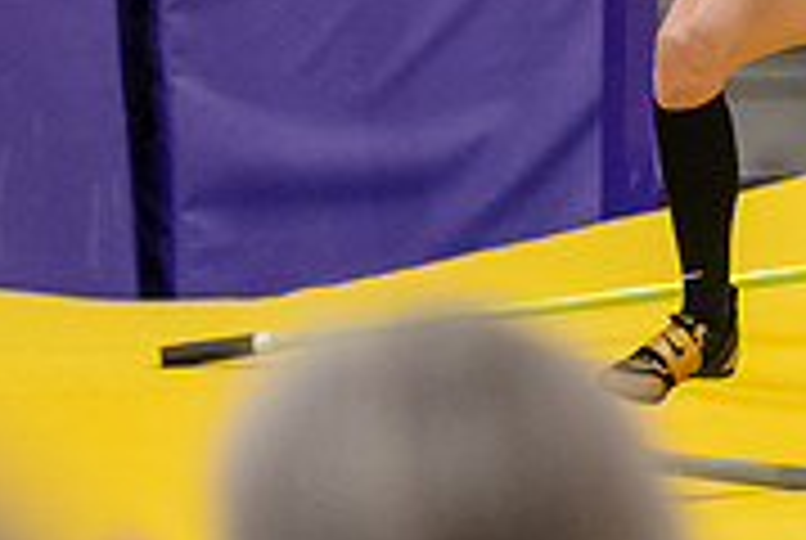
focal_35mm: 307
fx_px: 6885
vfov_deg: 4.5
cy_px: -236
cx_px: 720
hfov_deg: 6.7
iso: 6400
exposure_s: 1/800
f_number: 2.8
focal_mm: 95
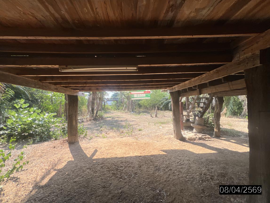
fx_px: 101
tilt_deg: +0.3
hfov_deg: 106.2
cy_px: 102
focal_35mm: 13
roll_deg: +0.9
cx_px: 135
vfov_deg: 89.9
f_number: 1.8
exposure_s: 1/485
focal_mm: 1.57
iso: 32
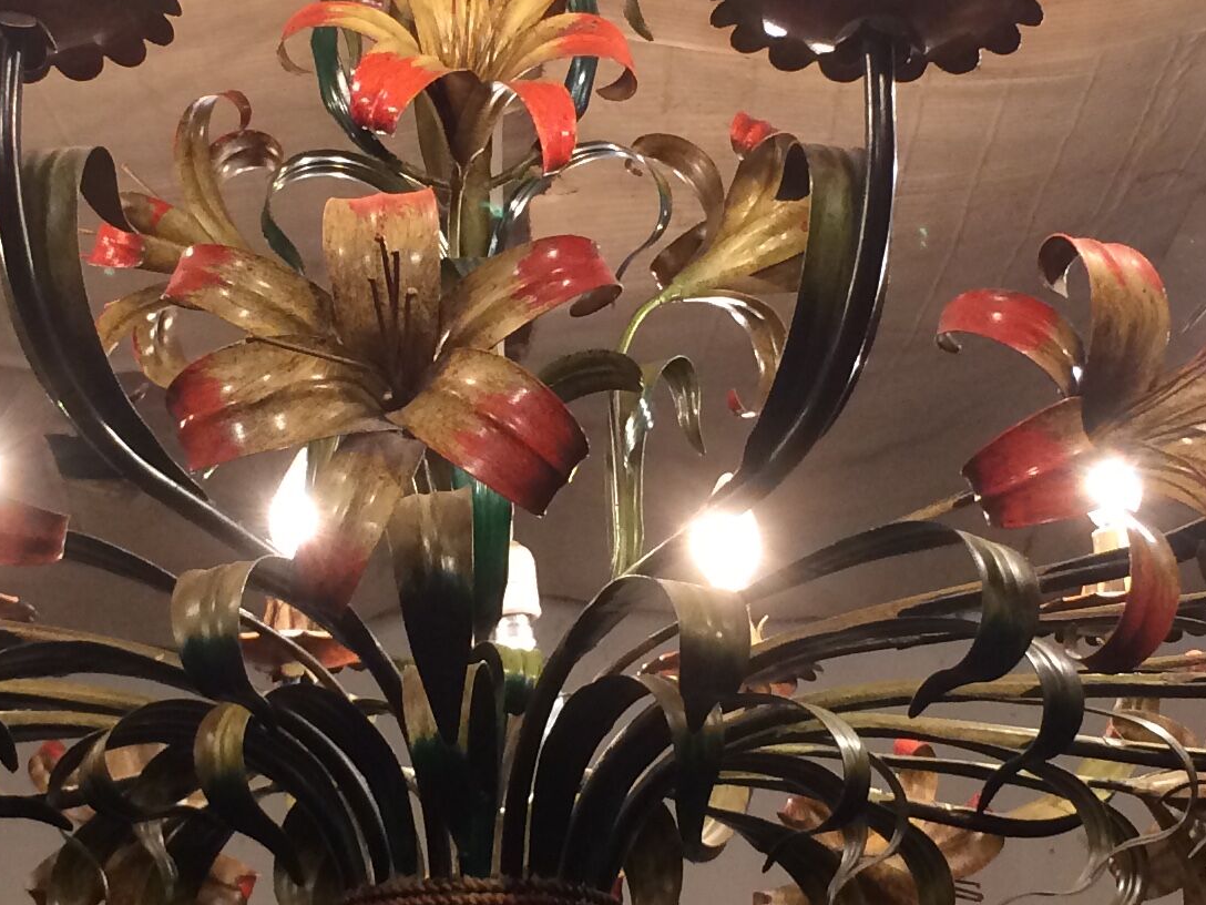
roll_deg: +1.3
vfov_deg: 17.0
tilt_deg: +21.4
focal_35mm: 87
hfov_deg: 22.5
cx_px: 539
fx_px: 3031
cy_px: 382
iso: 80
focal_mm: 4.15
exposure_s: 1/33
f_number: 2.2
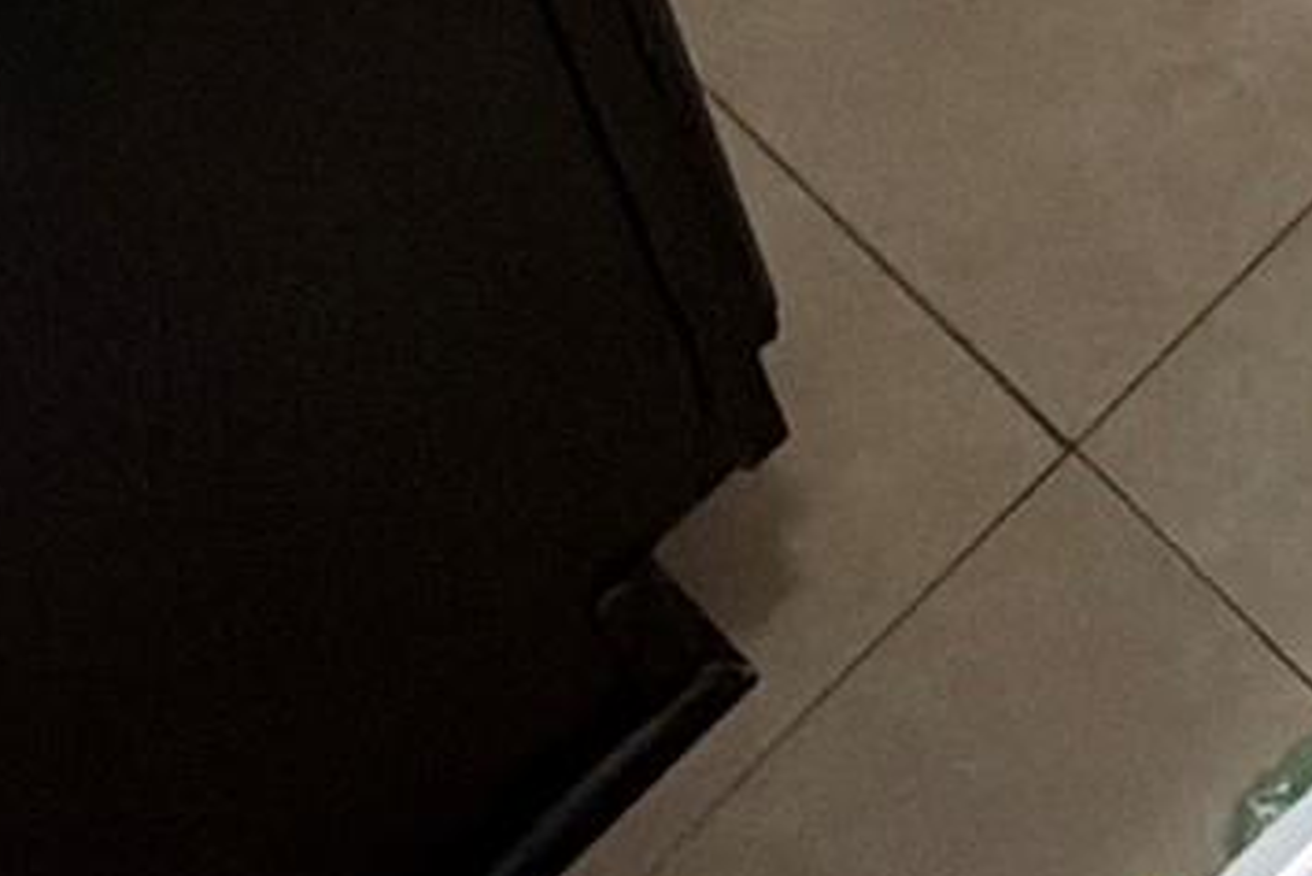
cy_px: -1316
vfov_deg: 12.3
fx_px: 3062
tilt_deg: -33.6
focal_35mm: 84
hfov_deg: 20.2
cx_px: 2070
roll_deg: -1.3
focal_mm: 2.22
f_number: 2.2
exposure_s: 1/120
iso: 320
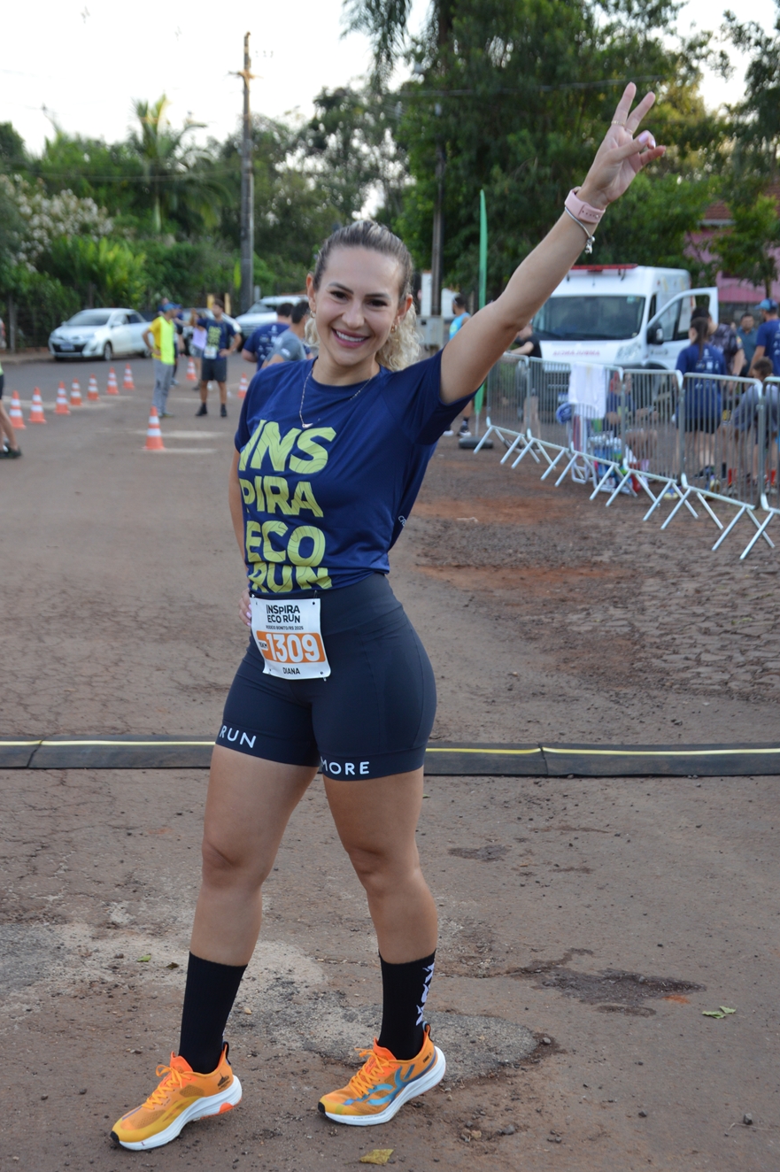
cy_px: 595
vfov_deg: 34.5
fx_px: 1887
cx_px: 388
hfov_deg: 23.4
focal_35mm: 58
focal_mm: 32
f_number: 5.6
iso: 320
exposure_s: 1/125
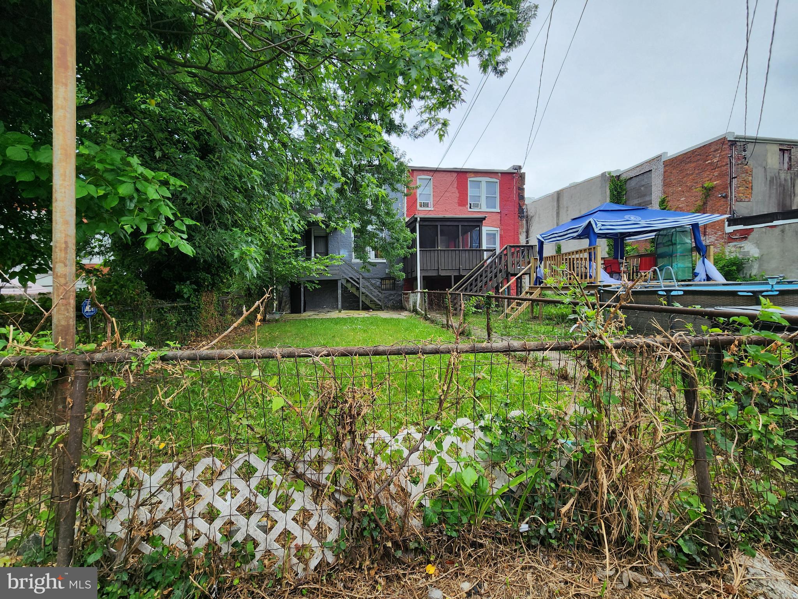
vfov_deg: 89.9
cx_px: 399
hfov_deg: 106.2
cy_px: 300
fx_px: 300
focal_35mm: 13
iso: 50
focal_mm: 2.2
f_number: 2.2
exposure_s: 1/254
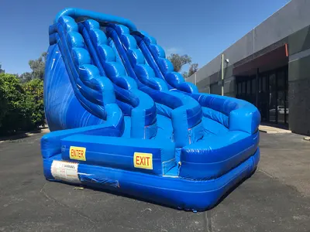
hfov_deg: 61.7
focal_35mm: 29
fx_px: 260
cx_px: 155
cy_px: 116
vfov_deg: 48.2
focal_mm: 4.15
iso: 25
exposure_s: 1/1789
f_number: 2.2
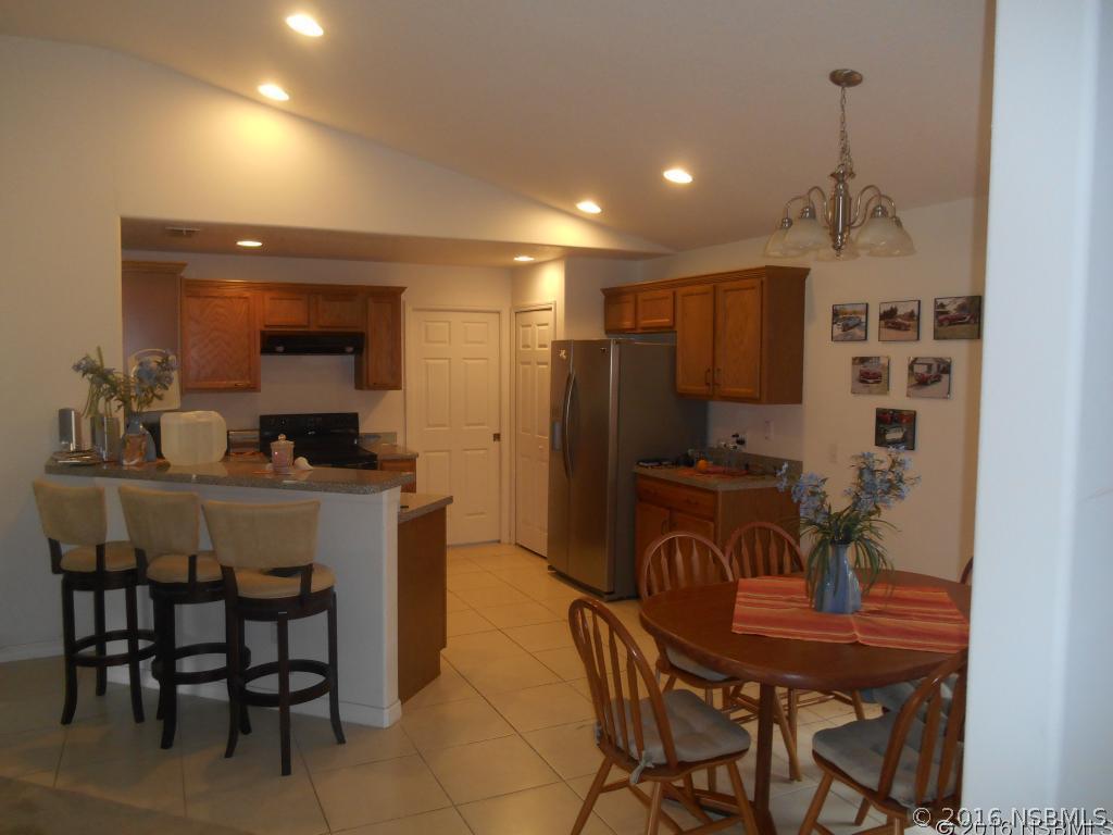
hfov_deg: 67.3
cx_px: 556
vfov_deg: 53.1
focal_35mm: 26
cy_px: 418
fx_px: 836
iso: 200
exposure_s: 1/25
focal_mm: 4.7
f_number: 3.4
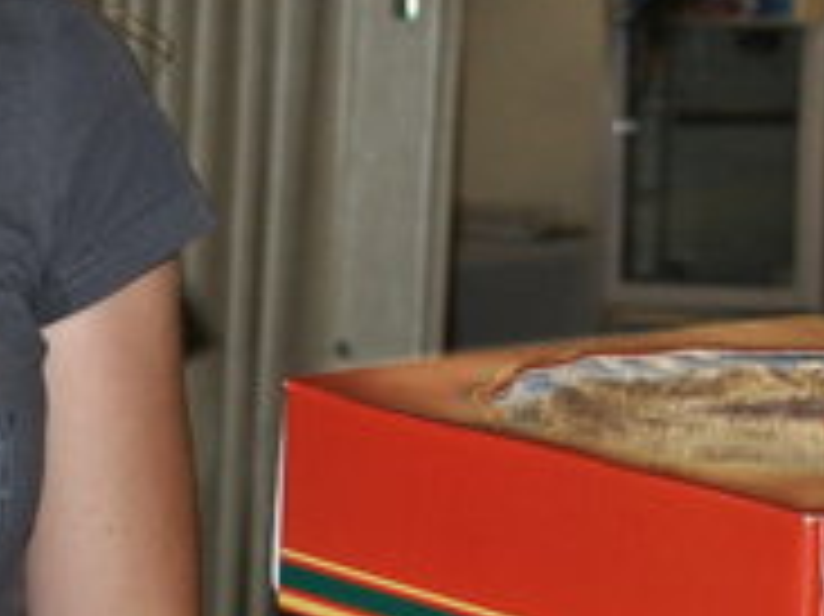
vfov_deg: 7.6
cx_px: 0
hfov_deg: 10.1
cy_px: 614
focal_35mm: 194
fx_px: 4615
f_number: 4
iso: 200
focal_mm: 24
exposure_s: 1/60
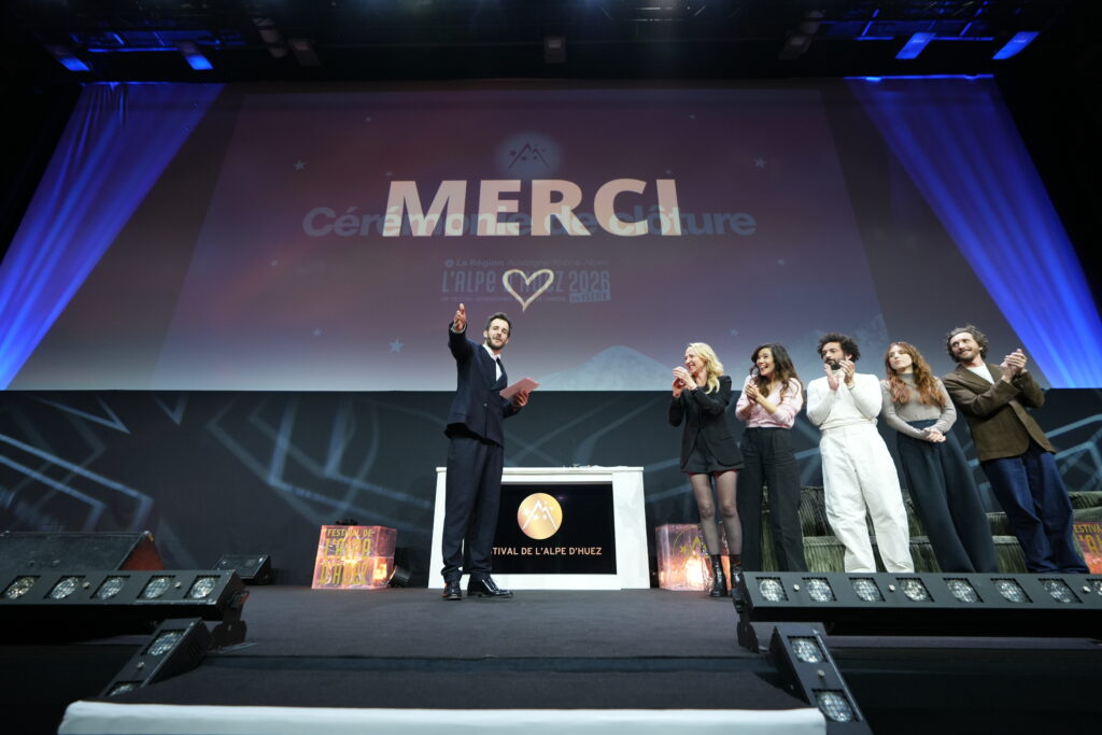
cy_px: 368
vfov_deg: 73.8
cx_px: 551
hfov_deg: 96.7
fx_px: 490
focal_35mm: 16
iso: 1600
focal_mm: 16
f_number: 3.5
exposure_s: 1/125
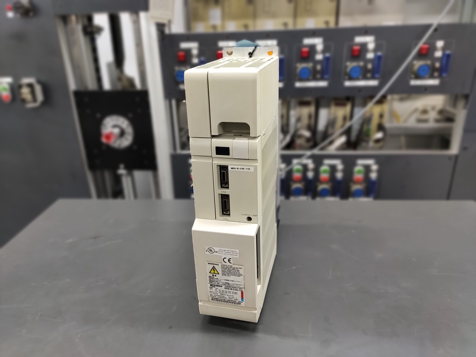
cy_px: 178
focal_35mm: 26
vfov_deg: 53.1
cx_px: 238
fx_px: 358
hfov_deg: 67.3
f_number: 1.75
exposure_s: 1/33
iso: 541
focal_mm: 4.77
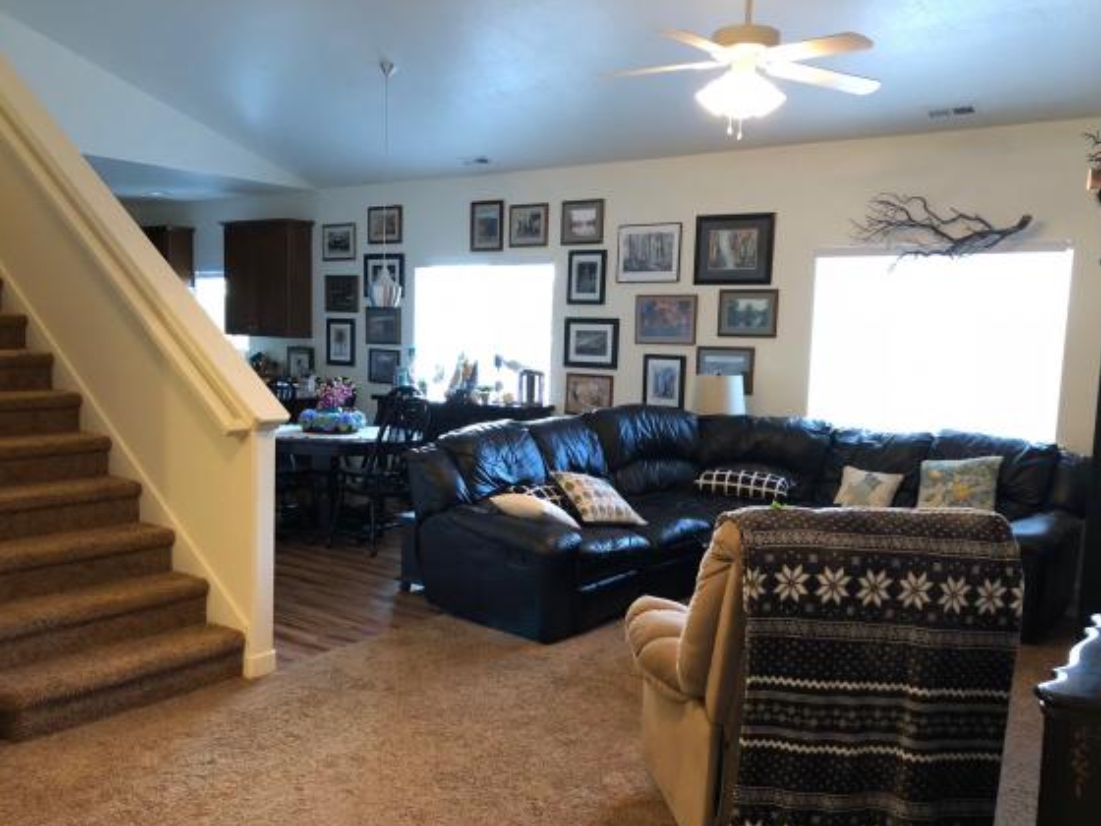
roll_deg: +0.6
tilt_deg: -5.9
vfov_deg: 44.1
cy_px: 470
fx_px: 1018
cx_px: 488
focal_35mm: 32
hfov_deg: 56.7
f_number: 1.8
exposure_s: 1/15
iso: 100
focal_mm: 3.99
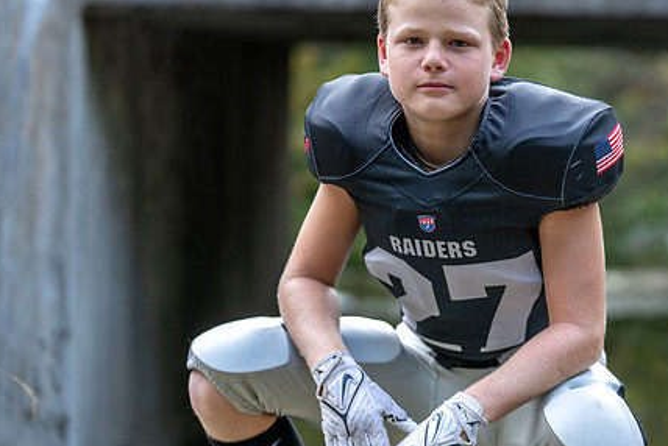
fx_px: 2414
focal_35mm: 130
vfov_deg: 10.6
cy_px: 149
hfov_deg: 15.7
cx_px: 445
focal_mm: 96
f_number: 2.8
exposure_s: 1/320
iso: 500
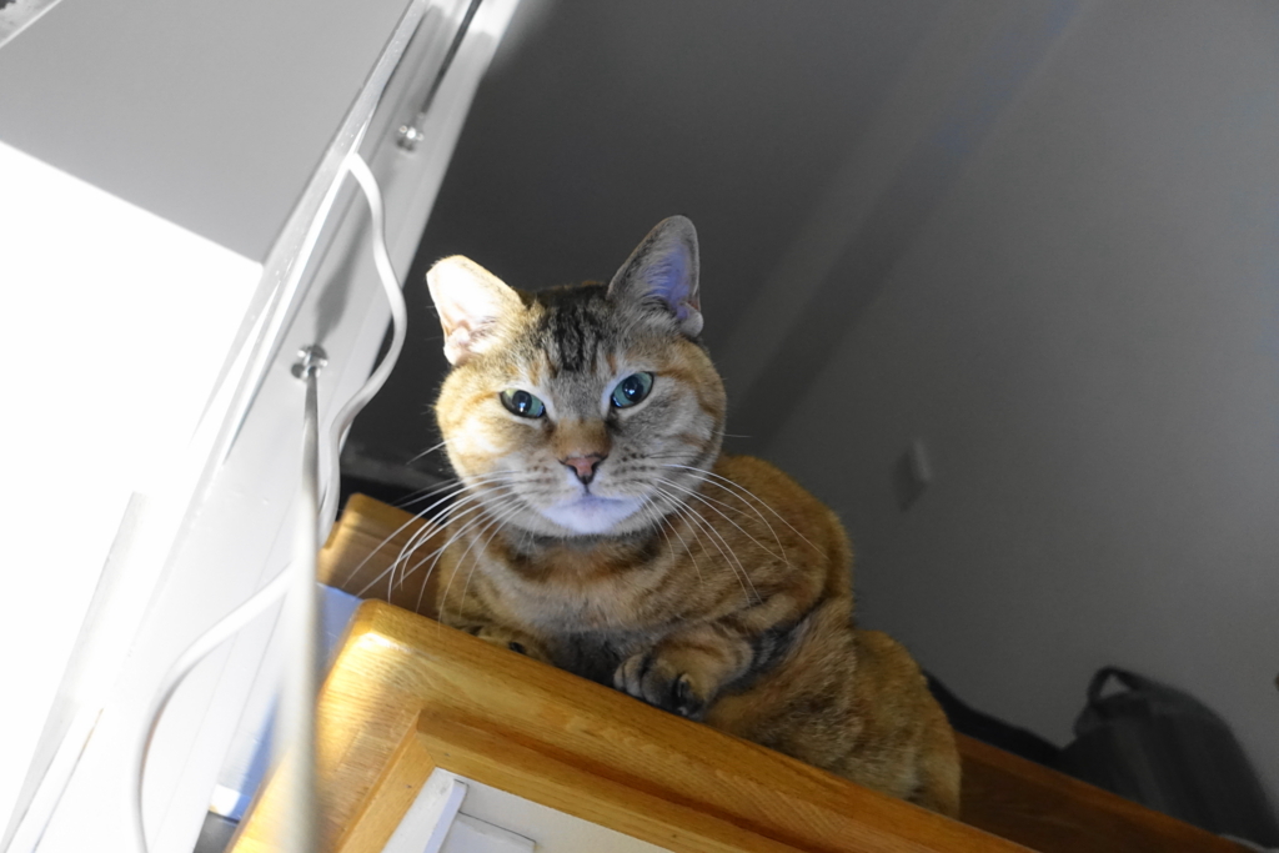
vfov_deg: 36.9
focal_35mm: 36
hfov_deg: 53.1
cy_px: 426
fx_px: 1279
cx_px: 640
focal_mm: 13.16
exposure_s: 1/10
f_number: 2.8
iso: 1600
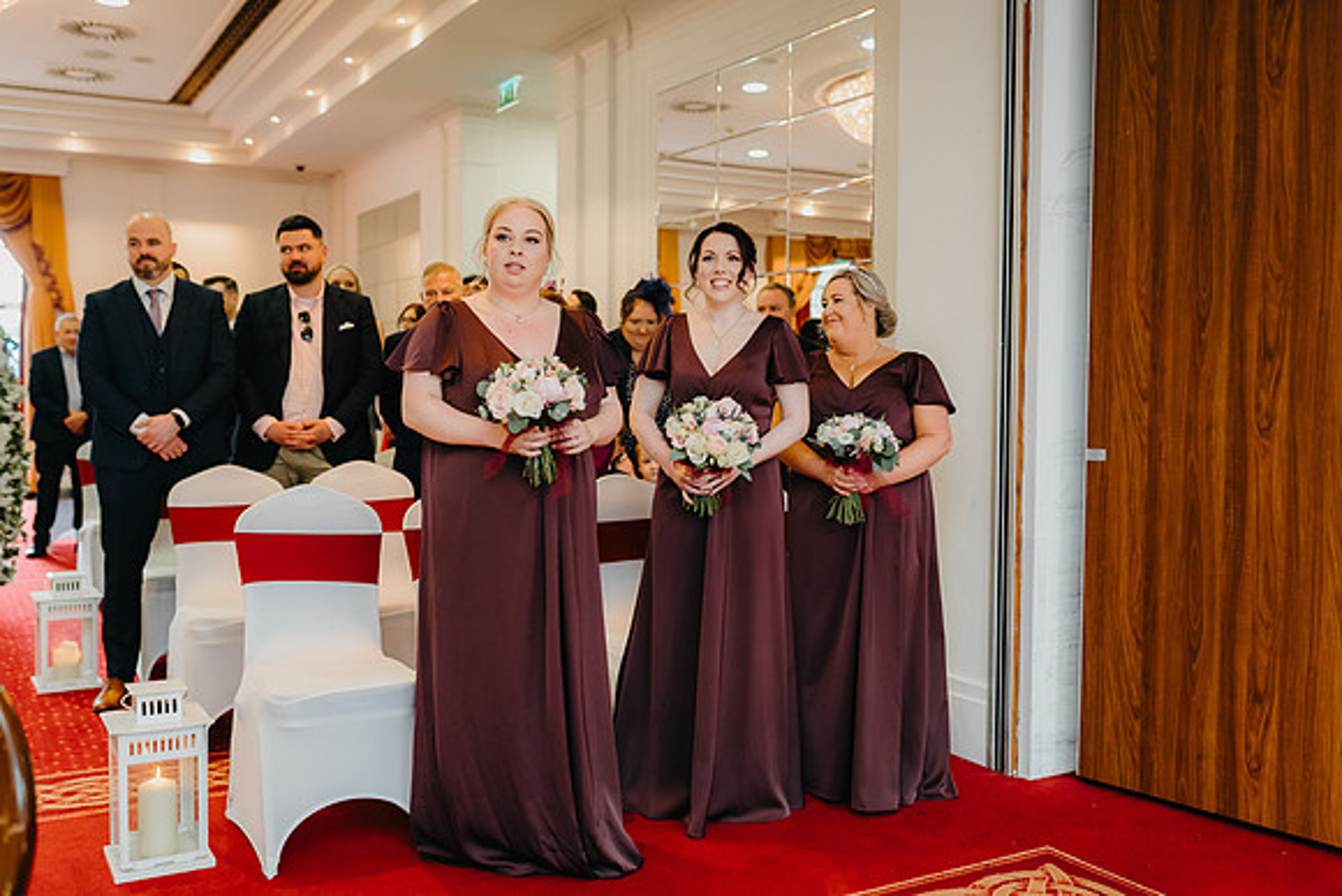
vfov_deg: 37.9
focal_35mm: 35
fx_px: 1305
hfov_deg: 54.4
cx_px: 671
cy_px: 448
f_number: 2.2
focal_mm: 35
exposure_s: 1/200
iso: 1250
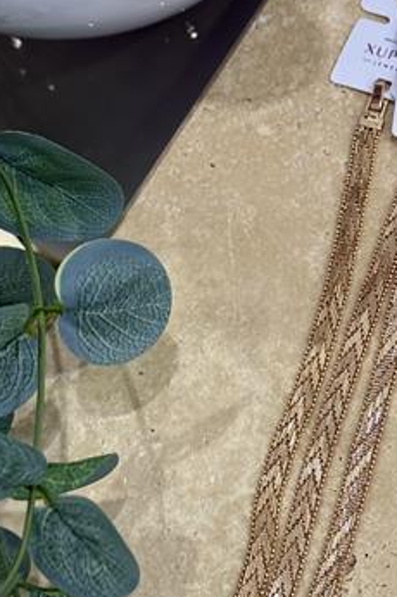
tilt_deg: -66.7
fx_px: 1276
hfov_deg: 17.5
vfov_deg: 26.3
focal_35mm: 77
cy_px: 337
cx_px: 337
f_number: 1.78
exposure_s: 1/37
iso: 500
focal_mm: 6.76
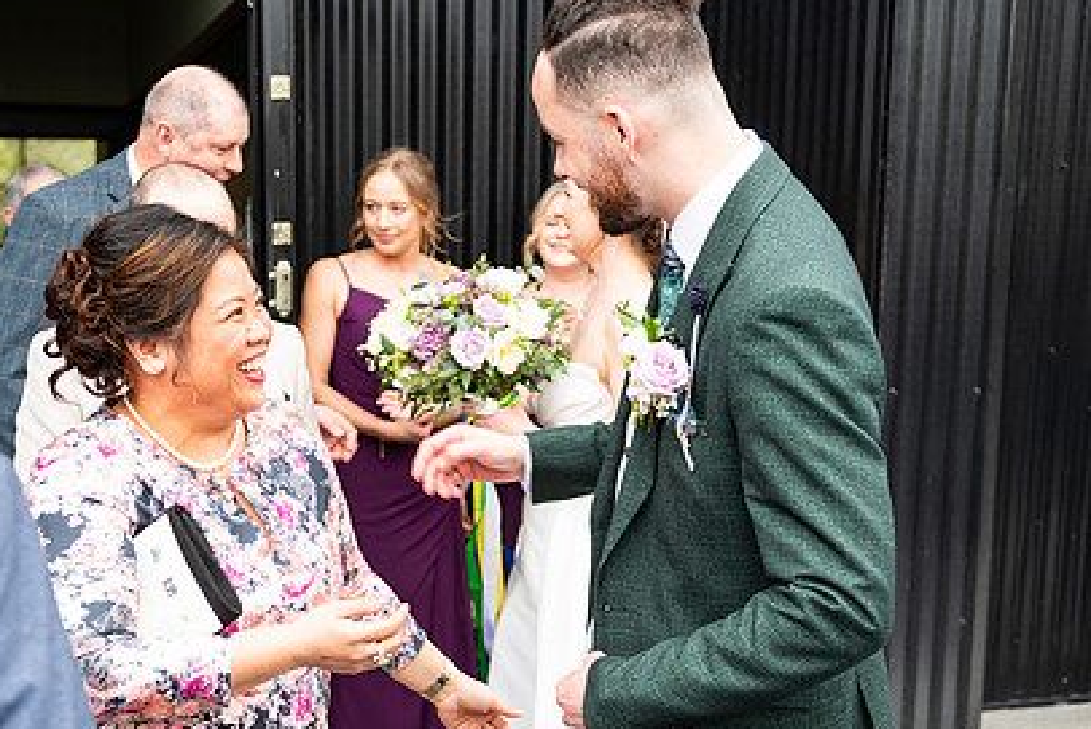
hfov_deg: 39.4
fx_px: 1516
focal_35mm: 50
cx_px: 430
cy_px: 496
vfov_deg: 26.8
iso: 160
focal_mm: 35
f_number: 3.5
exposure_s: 1/200
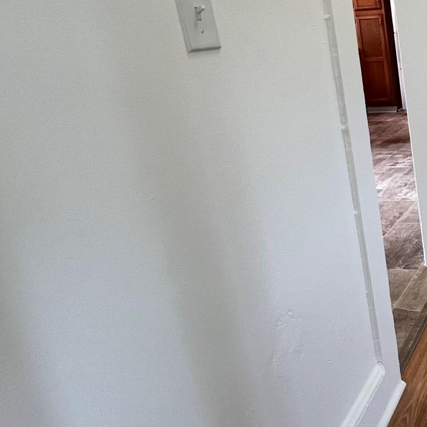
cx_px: 503
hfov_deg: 37.6
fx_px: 474
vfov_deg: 48.1
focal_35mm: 34
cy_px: 165
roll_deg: +3.1
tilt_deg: -15.7
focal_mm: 1.57
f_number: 1.8
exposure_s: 1/120
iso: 200
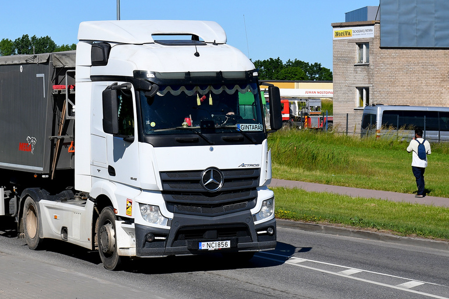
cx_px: 127
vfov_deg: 12.1
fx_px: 1409
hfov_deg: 18.0
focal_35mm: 113
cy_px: 51
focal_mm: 45
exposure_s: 1/1600
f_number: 6.3
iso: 200
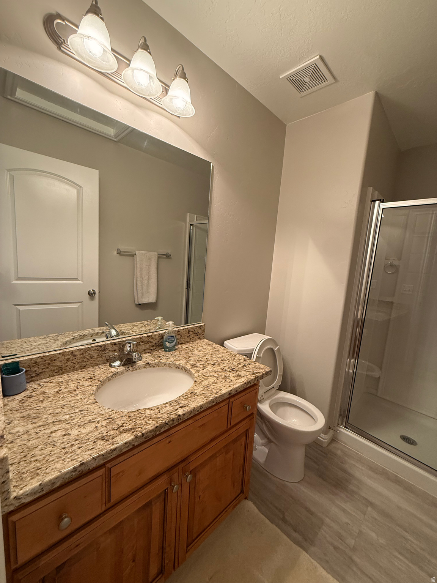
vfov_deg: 102.1
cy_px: 292
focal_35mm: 14
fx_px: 236
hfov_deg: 85.7
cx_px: 218
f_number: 2.2
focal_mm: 2.22
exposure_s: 1/60
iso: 250
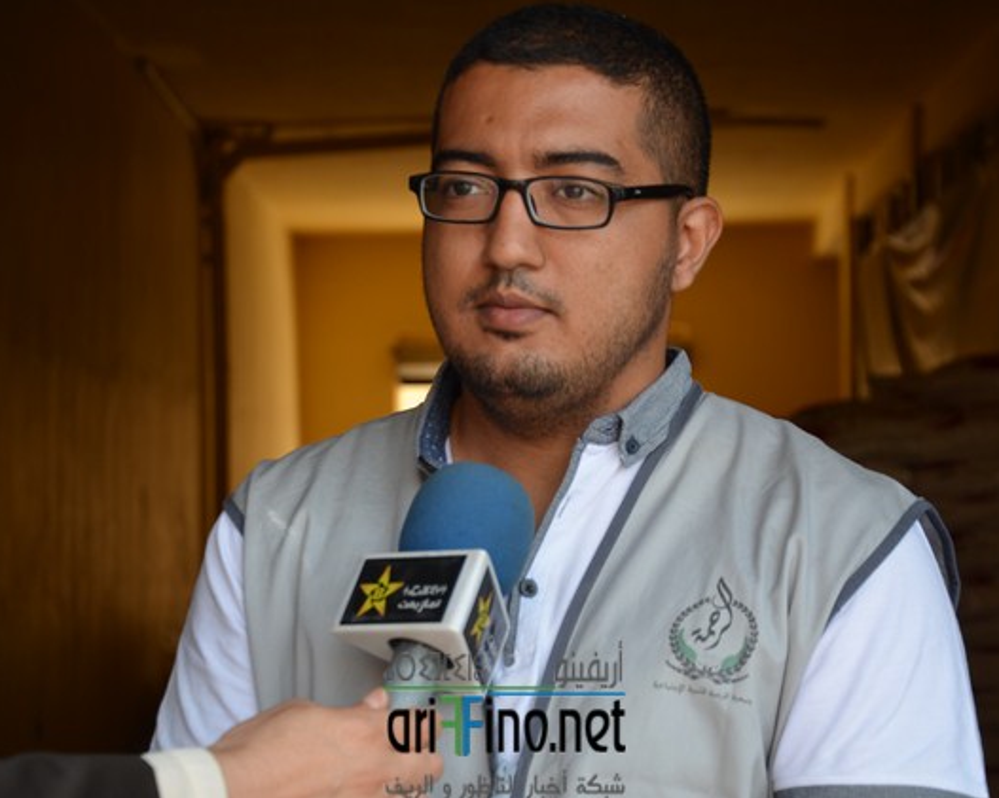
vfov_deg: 15.5
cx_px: 504
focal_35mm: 99
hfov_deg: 19.4
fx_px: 2925
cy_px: 400
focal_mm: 58
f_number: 5.6
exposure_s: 1/125
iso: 220
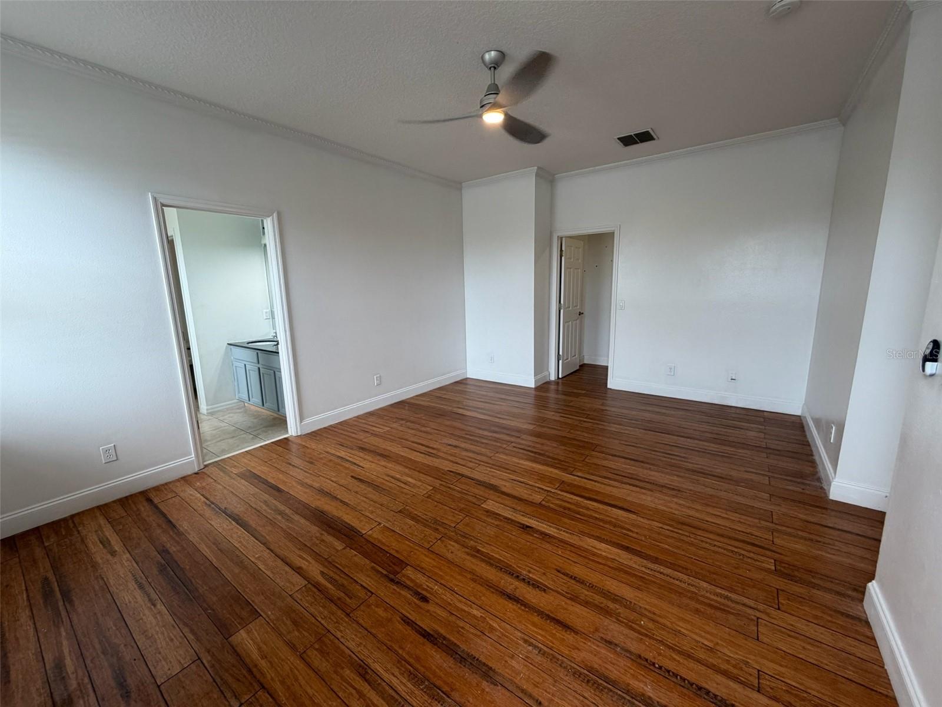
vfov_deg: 85.7
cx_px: 471
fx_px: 381
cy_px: 354
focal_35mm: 14
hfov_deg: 102.1
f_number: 2.2
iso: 125
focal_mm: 2.22
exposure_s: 1/120
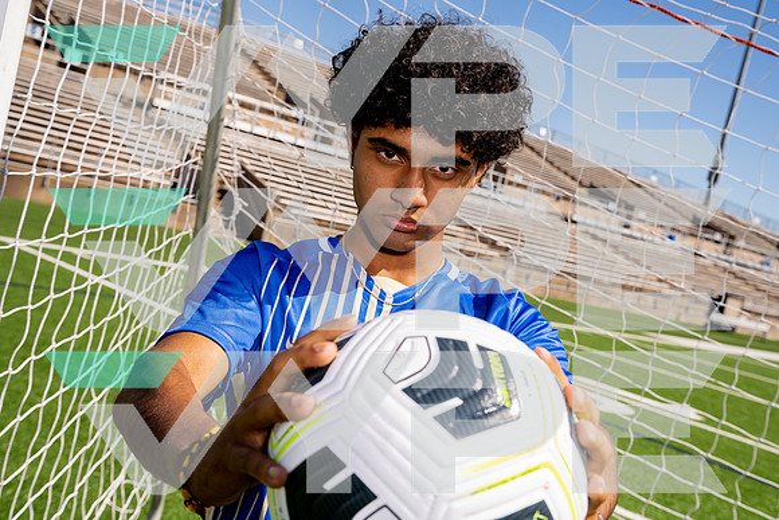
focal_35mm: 45
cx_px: 390
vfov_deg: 29.9
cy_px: 260
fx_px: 974
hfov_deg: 43.6
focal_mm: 45
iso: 100
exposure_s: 1/250
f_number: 8
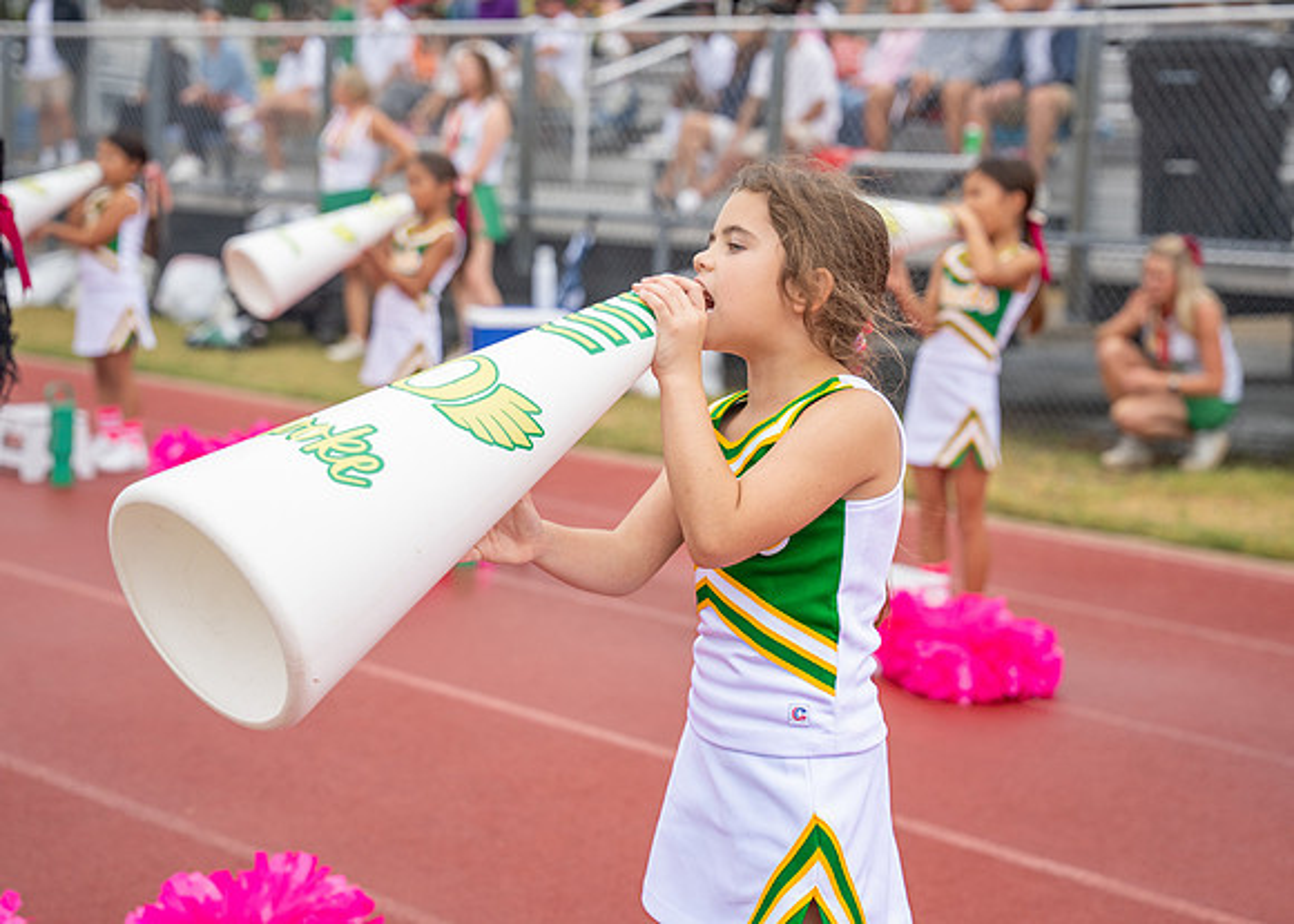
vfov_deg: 20.6
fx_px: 2538
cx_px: 629
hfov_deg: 28.6
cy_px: 441
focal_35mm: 69
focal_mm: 55
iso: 320
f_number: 2.8
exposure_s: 1/1250
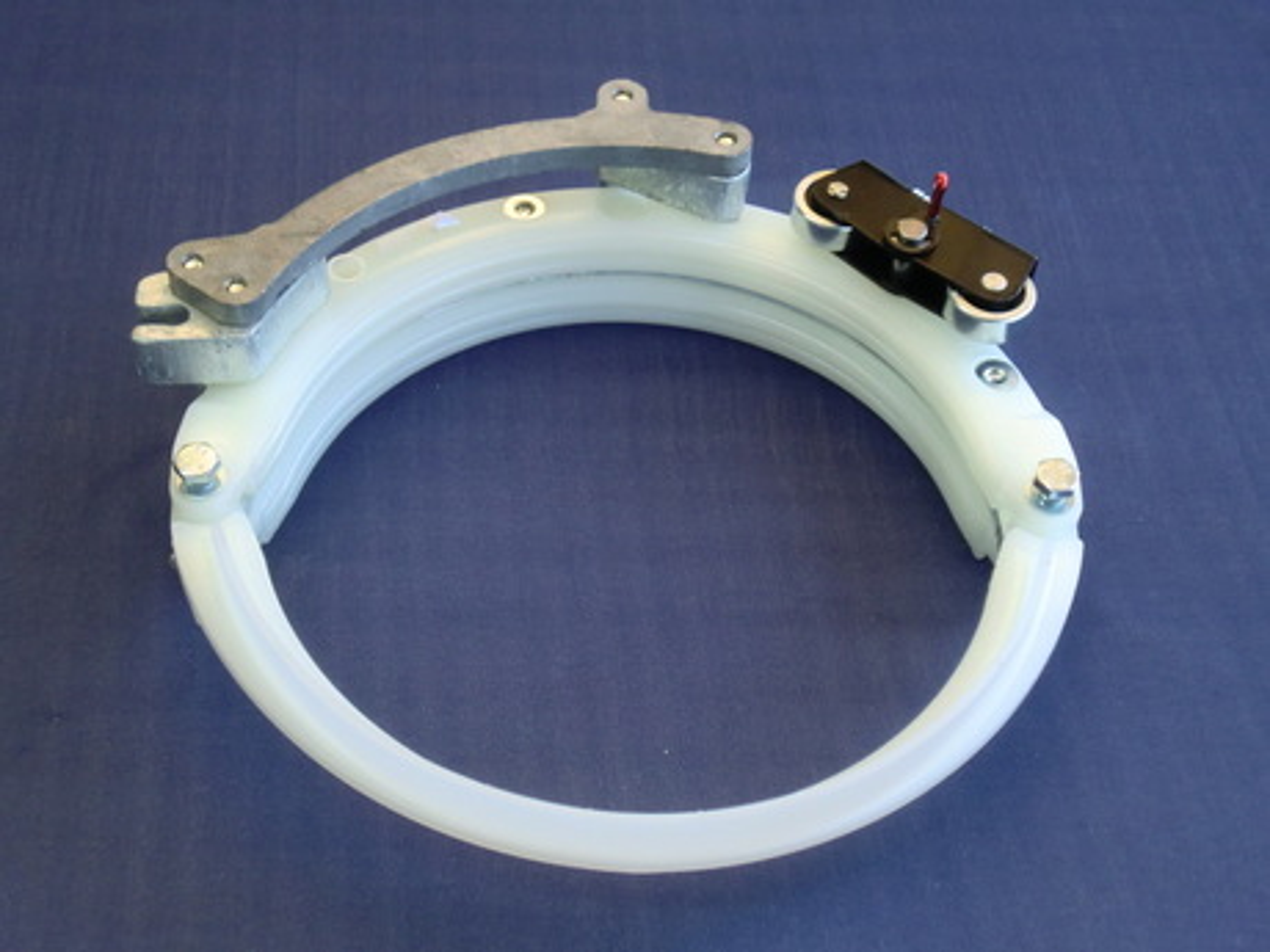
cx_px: 635
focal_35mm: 52
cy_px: 476
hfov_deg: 36.8
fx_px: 1908
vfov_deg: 28.0
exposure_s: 1/60
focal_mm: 9.3
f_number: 3.7
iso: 250
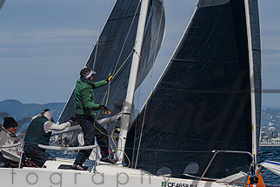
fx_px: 1618
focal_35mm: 208
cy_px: 112
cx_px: 134
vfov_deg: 6.6
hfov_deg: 9.9
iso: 320
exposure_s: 1/5000
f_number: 6.3
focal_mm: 115
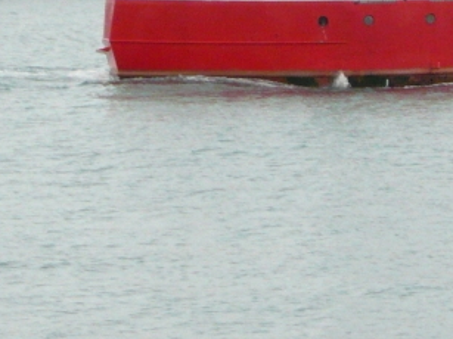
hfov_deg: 6.0
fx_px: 4330
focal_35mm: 331
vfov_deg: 4.5
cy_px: -55
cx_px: 432
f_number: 5.1
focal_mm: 16.5
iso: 400
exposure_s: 1/125
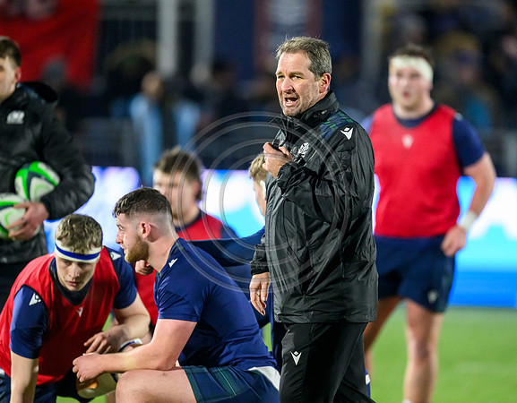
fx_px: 9719
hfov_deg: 3.0
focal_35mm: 641
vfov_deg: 2.4
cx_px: 312
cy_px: 195
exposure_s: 1/500
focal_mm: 560
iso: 8000
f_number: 4
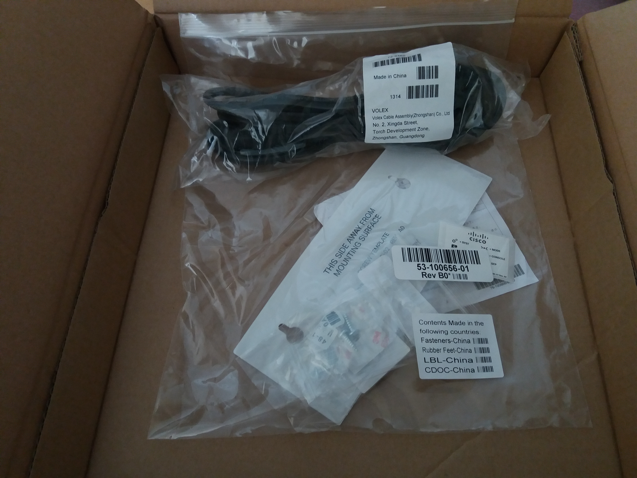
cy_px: 239
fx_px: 515
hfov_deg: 63.4
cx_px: 318
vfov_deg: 49.7
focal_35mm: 28
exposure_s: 1/25
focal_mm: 3.7
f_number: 1.9
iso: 160
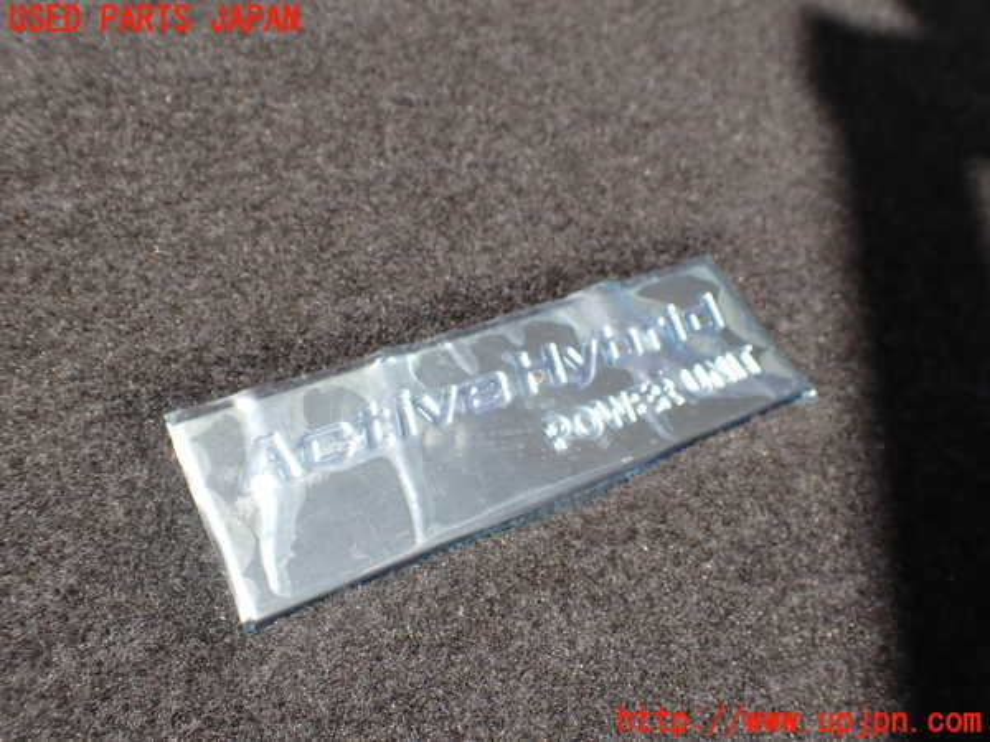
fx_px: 858
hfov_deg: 60.0
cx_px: 495
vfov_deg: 46.8
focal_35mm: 30
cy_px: 371
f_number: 3.2
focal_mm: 5.4
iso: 100
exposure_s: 1/400
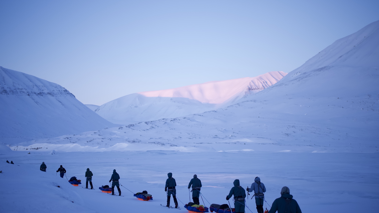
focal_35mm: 57
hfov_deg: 36.6
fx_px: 573
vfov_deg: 21.1
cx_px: 179
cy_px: 101
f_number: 1.4
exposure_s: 1/2000
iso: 500
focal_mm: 50
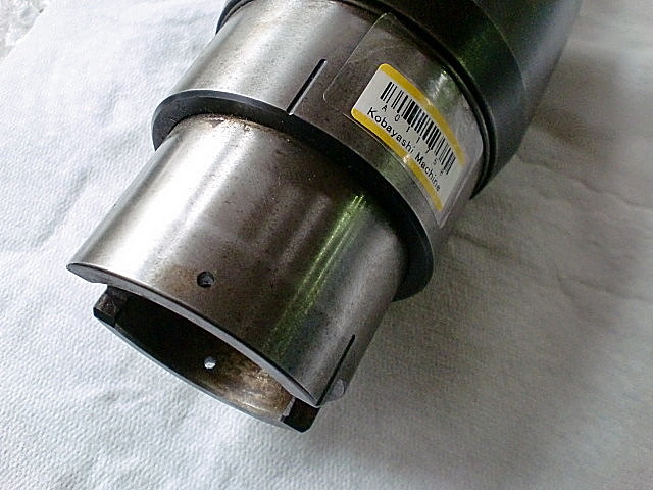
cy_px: 245
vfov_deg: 40.7
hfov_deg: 52.6
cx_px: 326
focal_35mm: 35
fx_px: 660
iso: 640
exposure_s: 1/60
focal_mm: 6.3
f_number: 3.1
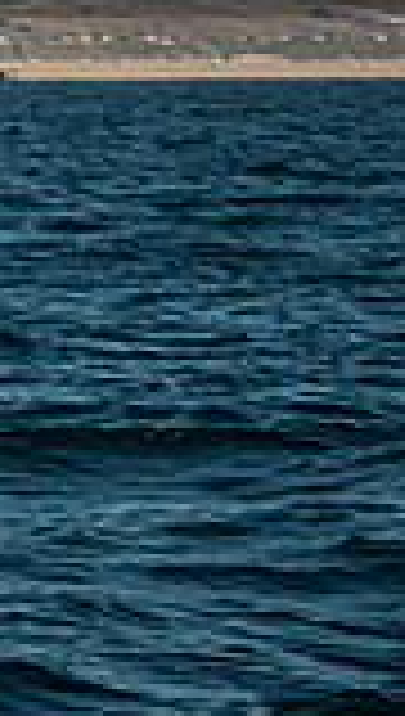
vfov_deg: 6.7
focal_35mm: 322
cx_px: -843
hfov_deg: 3.7
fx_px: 6118
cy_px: 115
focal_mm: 55
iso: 100
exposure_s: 1/125
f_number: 5.6
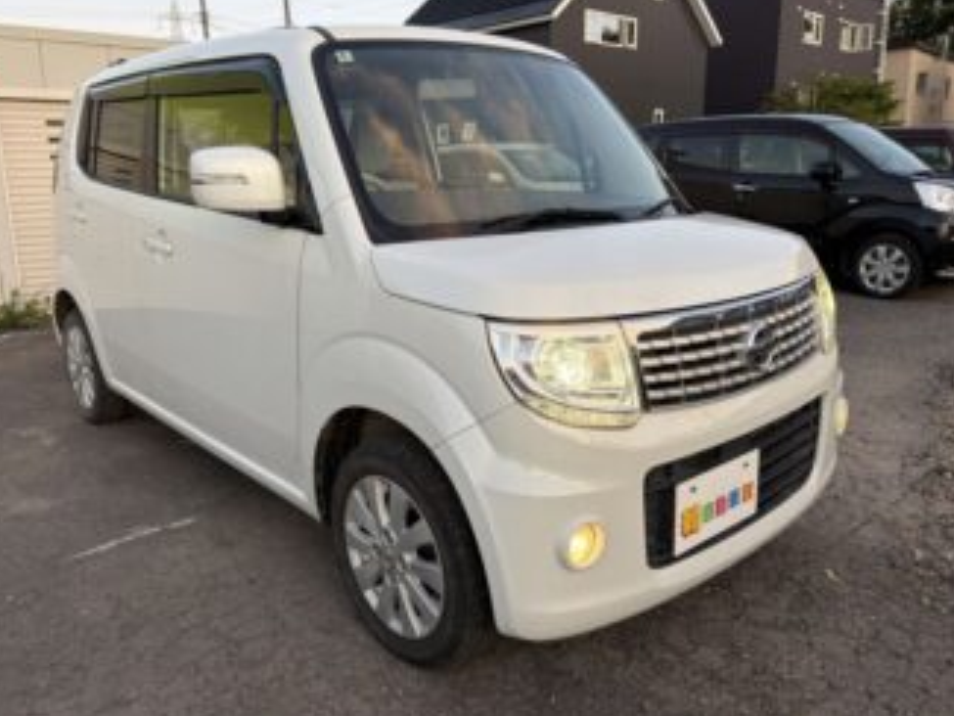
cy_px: 345
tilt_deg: -12.7
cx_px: 446
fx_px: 772
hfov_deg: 63.4
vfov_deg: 49.8
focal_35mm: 28
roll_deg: +0.9
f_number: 1.6
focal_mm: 5.96
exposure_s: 1/121
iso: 80
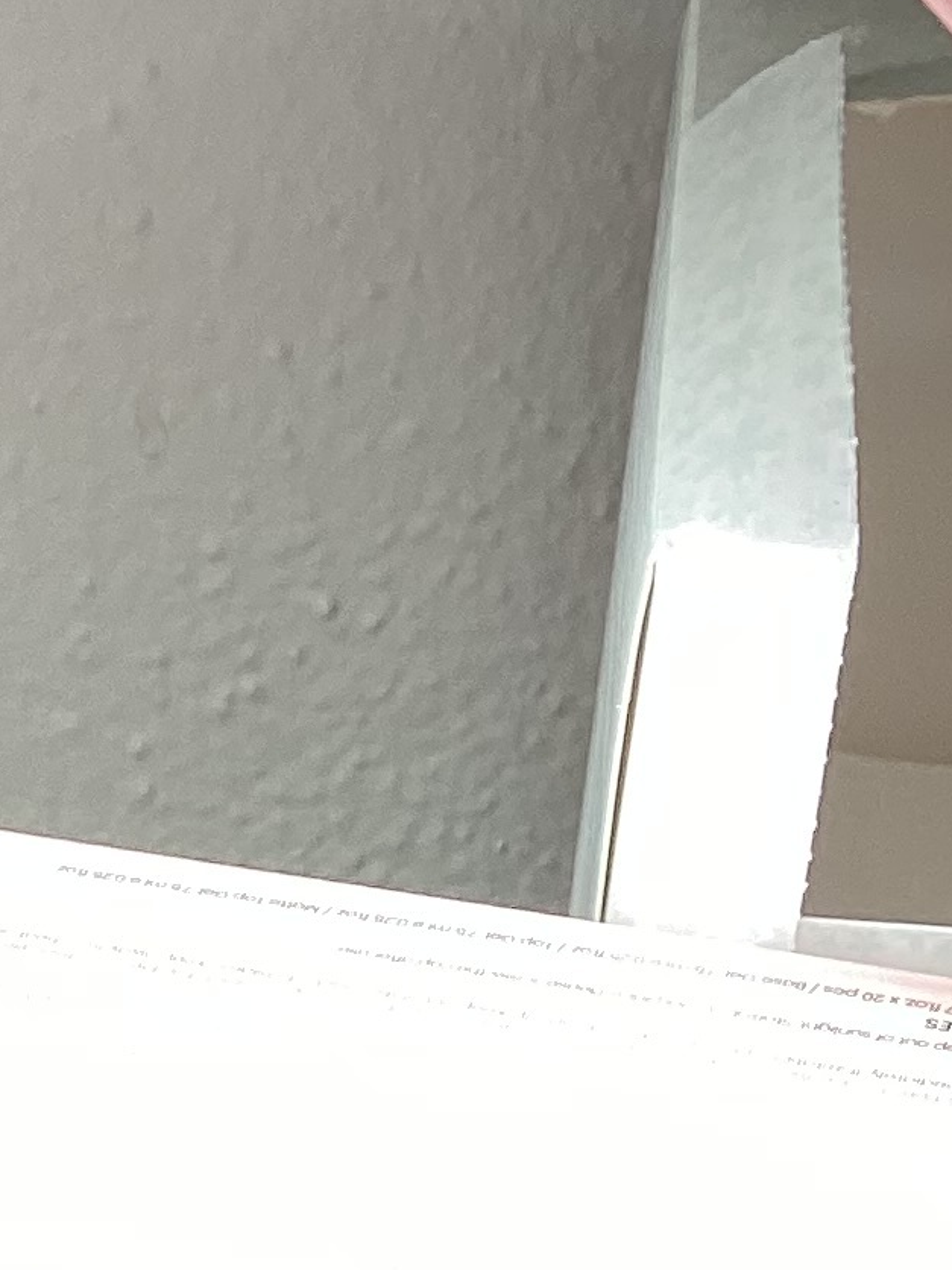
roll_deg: -3.0
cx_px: -411
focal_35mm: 121
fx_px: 4437
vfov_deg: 14.6
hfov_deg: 11.8
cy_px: 2163
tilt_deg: -40.9
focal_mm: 3.3
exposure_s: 1/60
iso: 50
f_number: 2.4
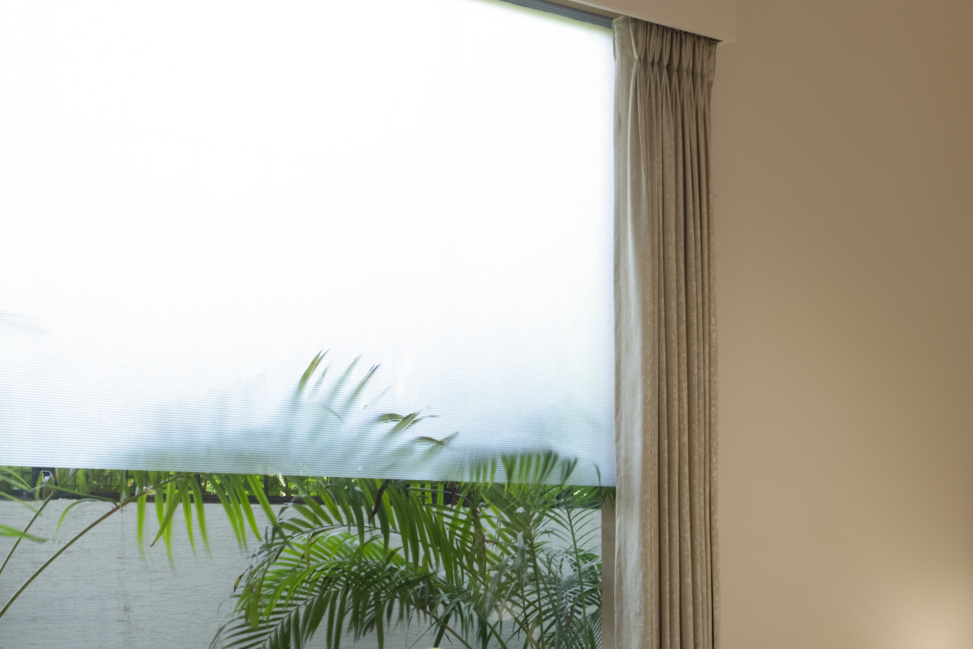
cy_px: 609
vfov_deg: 21.7
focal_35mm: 61
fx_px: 1648
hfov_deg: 29.5
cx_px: 1082
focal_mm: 22
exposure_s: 1/50
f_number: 10
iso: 100
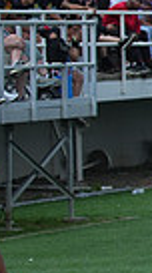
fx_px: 3701
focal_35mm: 514
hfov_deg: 2.3
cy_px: 178
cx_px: 570
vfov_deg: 4.2
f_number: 5.6
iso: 400
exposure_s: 1/2000
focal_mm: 115
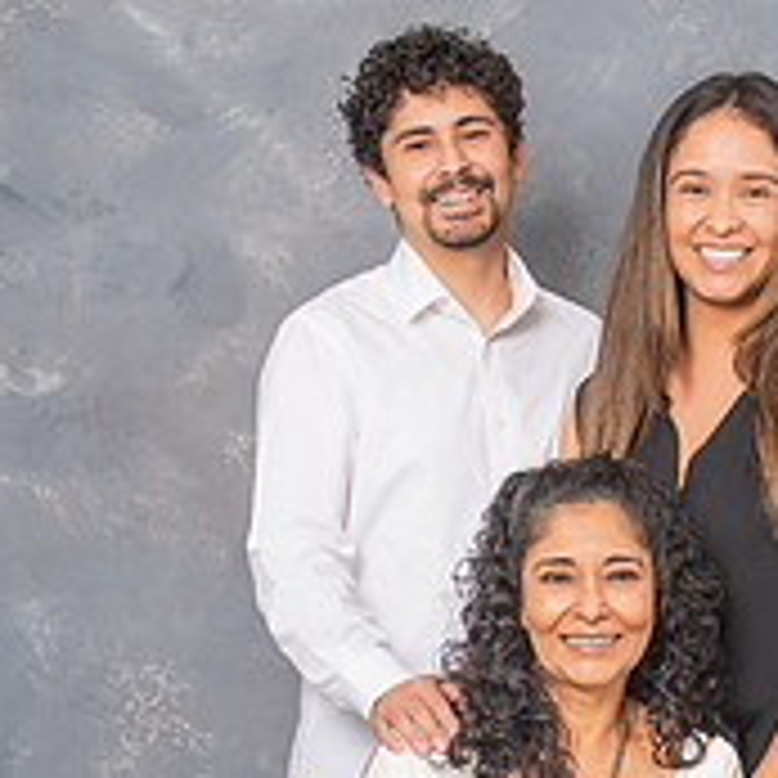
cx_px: 560
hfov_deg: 13.2
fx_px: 3356
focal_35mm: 132
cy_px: 838
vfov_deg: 13.0
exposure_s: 1/160
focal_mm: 32
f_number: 5
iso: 200
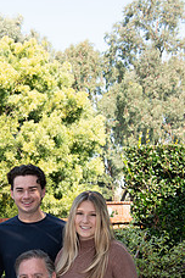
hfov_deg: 19.0
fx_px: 547
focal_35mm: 71
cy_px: 257
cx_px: 33
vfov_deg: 27.3
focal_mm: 36
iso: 250
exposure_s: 1/160
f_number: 8
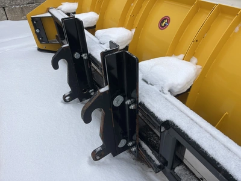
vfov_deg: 53.1
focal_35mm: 26
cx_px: 120
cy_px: 90
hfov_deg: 67.3
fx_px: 181
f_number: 1.6
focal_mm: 5.1
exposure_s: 1/1776
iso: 50
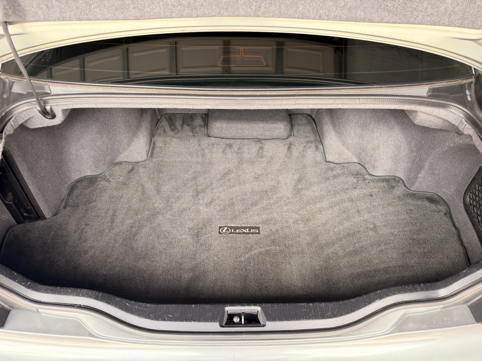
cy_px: 180
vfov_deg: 56.8
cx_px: 241
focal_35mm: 24
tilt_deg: -42.8
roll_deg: -0.3
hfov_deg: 71.6
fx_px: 334
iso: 100
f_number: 1.78
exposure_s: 1/121
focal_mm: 6.76
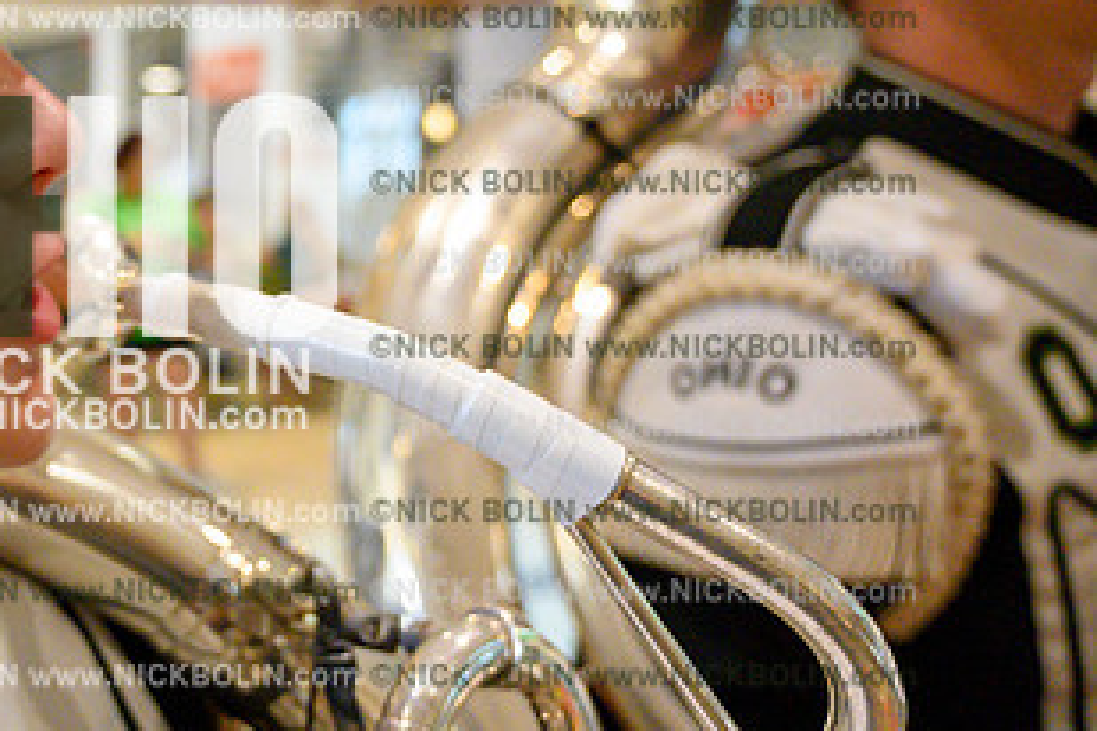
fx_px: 1371
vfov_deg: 29.7
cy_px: 263
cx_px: 85
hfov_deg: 40.0
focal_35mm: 45
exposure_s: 1/800
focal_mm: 24
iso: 12800
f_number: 4
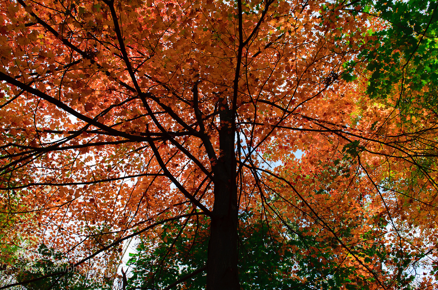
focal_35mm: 27
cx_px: 219
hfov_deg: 67.5
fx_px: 328
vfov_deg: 47.7
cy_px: 145
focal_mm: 18
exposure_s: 1/250
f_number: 10
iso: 400
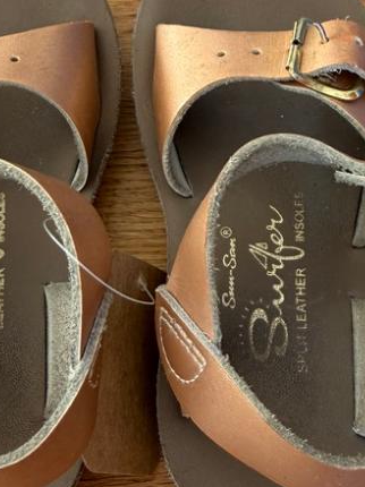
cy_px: 187
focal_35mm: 56
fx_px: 788
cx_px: 176
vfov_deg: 34.2
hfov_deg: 26.1
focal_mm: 2.22
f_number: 2.2
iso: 160
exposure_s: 1/121
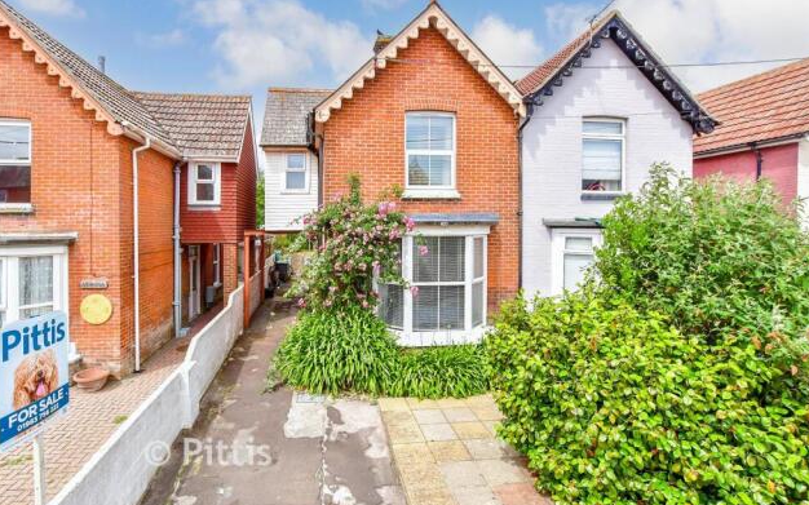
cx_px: 419
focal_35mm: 16
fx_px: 353
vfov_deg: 71.2
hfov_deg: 97.8
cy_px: 259
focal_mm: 10
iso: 640
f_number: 8
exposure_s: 1/640
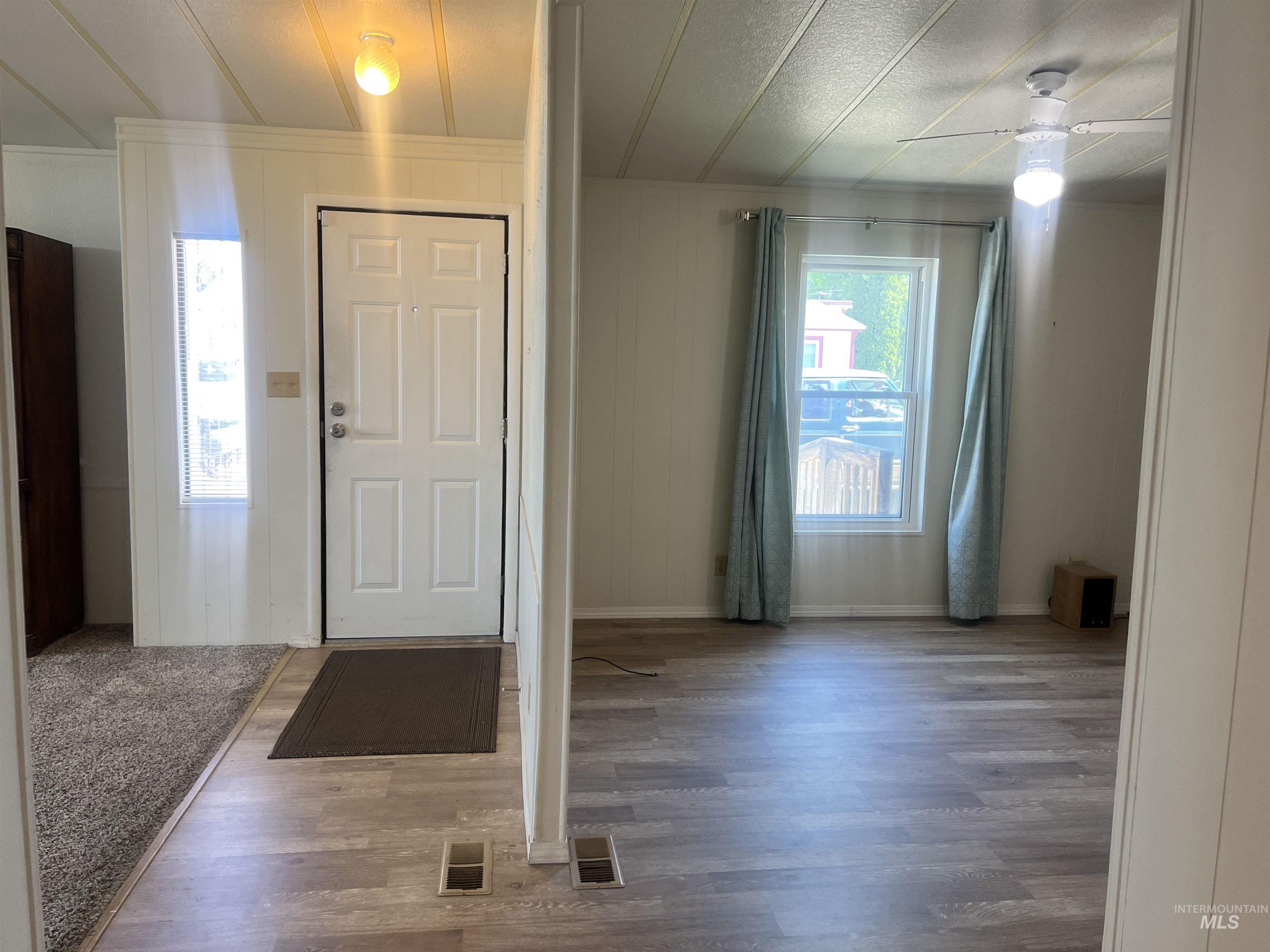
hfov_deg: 67.3
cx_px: 635
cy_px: 476
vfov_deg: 53.1
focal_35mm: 26
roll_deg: -1.9
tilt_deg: -7.5
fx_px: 954
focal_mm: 5.7
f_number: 1.5
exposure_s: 1/120
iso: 100
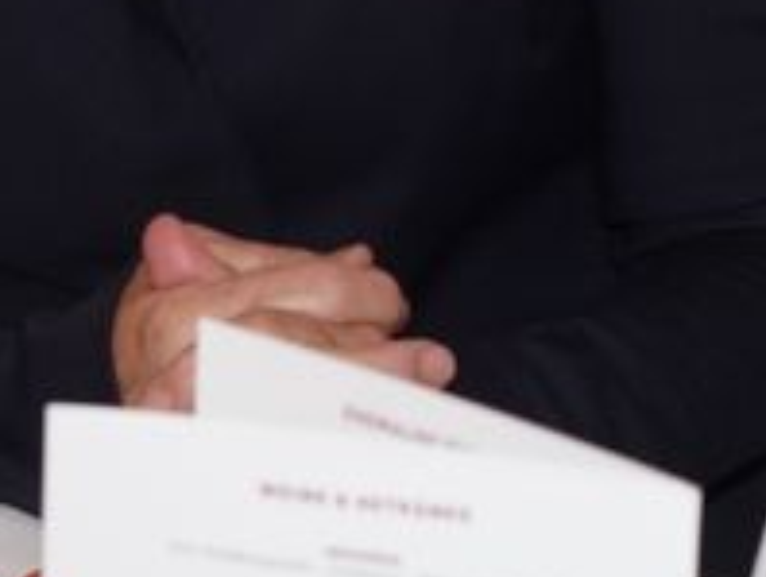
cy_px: -612
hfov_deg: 5.5
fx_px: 7865
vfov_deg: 4.1
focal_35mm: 355
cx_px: -313
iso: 1600
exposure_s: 1/50
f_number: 4.5
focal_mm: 61
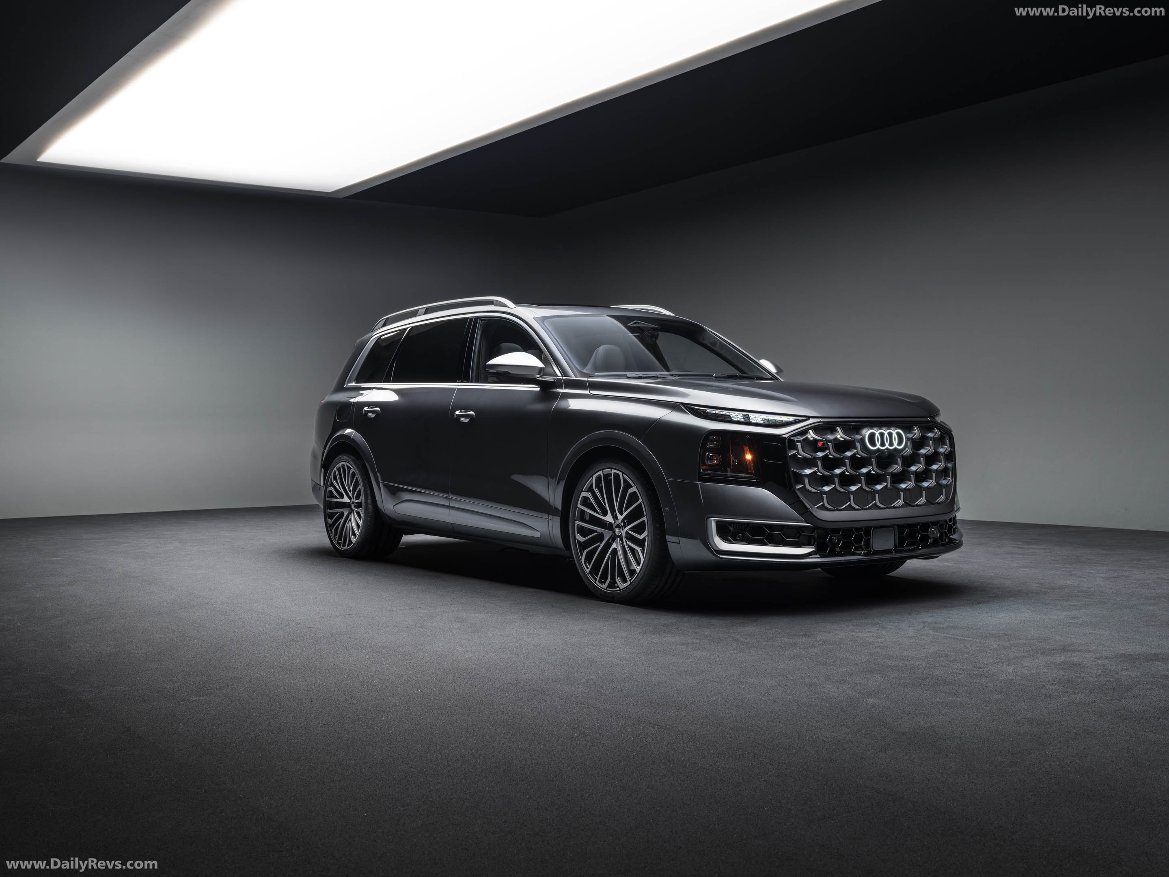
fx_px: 1250
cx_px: 584
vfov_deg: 38.7
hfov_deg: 50.1
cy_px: 438
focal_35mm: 37
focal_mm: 46.9
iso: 250
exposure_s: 1/4
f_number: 8
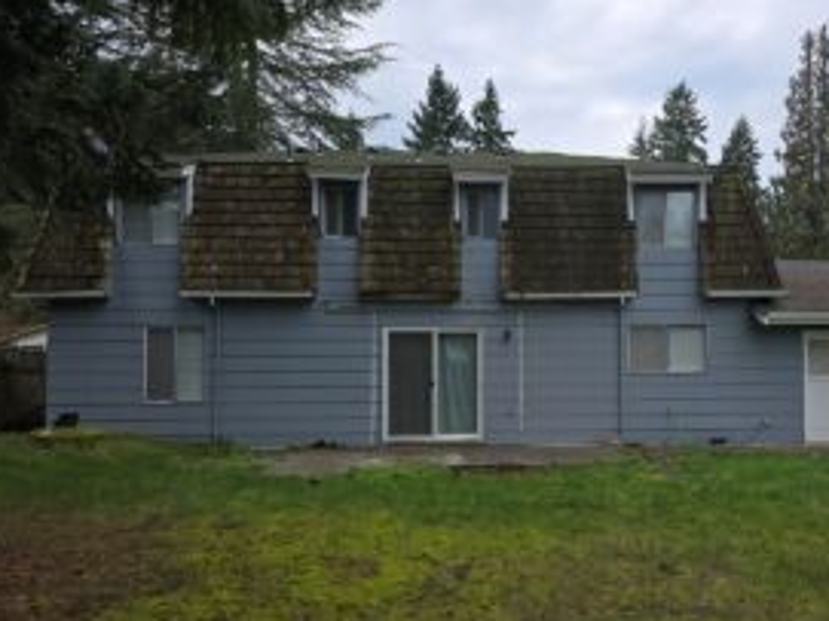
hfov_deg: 53.1
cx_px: 545
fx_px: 814
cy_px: 352
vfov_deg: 41.7
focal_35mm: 34
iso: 12
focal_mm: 6.3
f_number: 1.7
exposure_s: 1/218
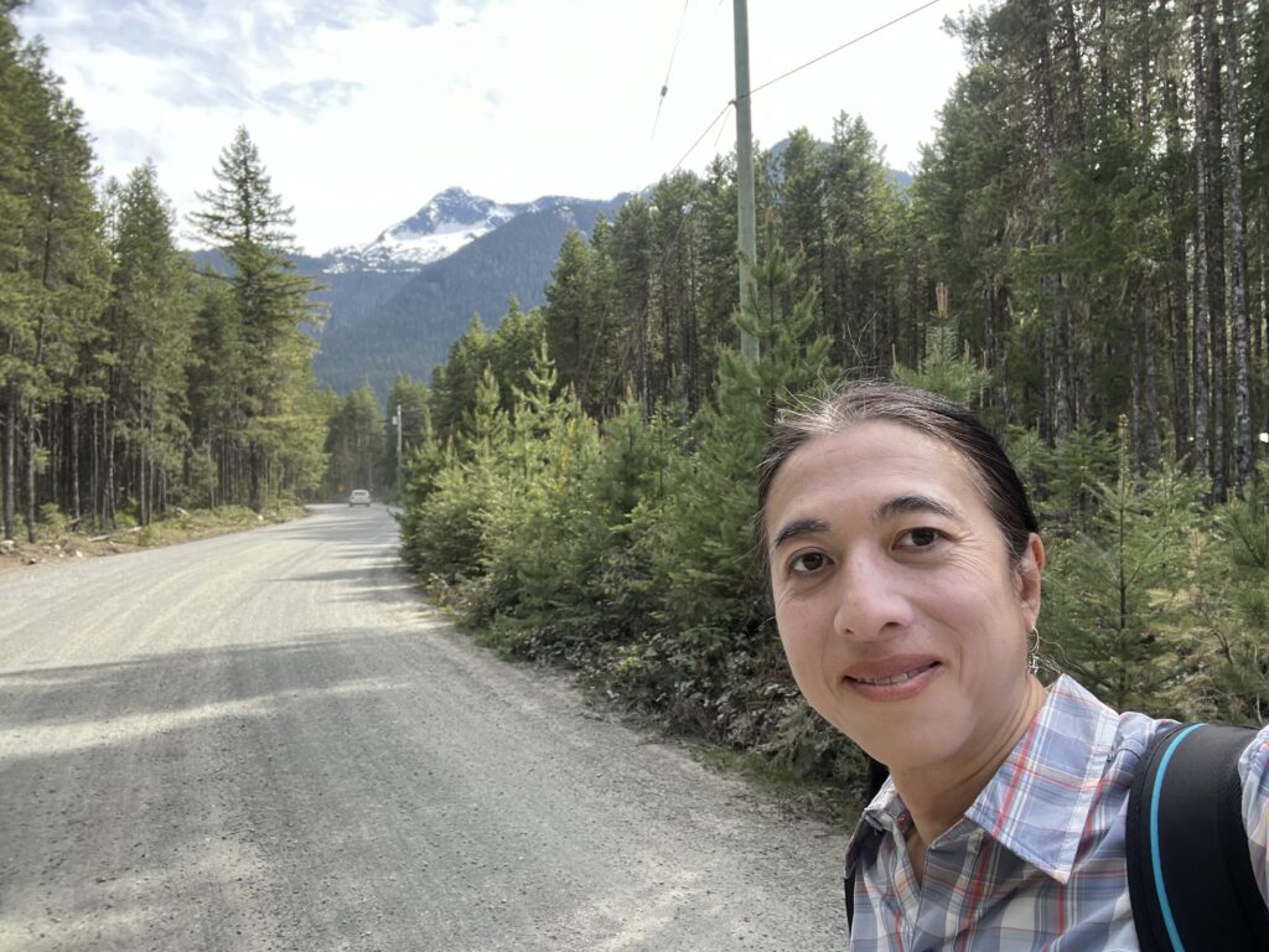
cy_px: 476
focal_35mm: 23
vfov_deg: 58.9
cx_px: 634
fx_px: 843
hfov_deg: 73.9
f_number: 2.2
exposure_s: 1/197
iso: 32
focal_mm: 2.71
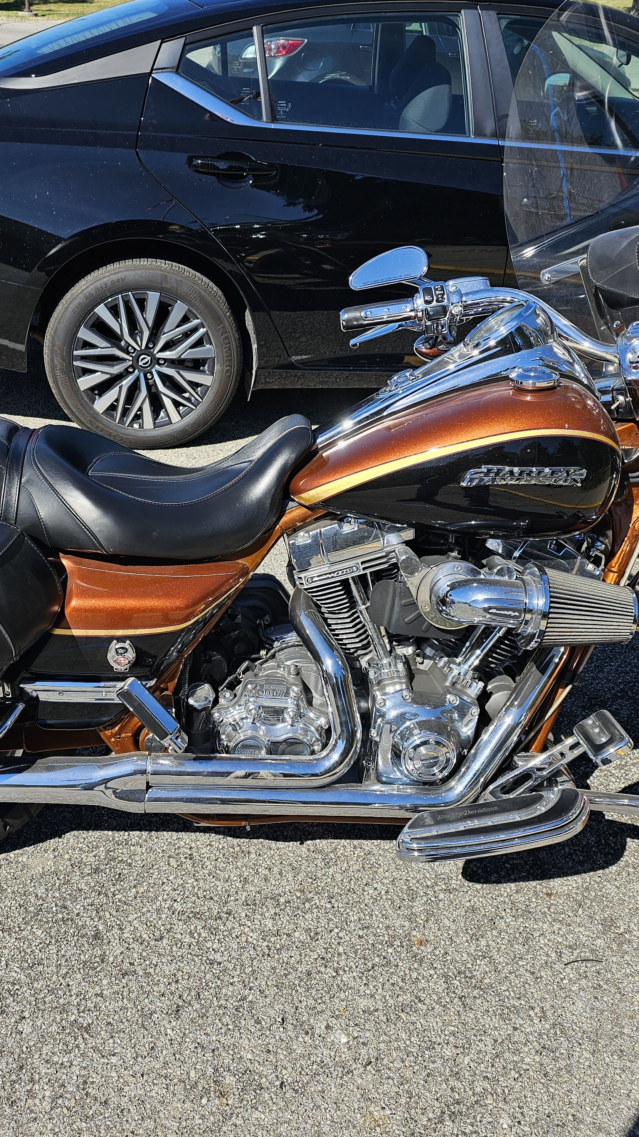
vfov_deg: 58.0
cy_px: 569
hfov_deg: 34.5
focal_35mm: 34
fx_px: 1024
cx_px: 247
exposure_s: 1/611
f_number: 1.7
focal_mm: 6.3
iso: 10
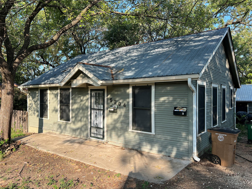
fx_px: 189
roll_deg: -0.7
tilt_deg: -0.9
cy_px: 94
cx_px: 126
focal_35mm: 26
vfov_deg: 53.1
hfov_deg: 67.3
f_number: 1.5
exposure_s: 1/1009
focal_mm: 5.7
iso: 50
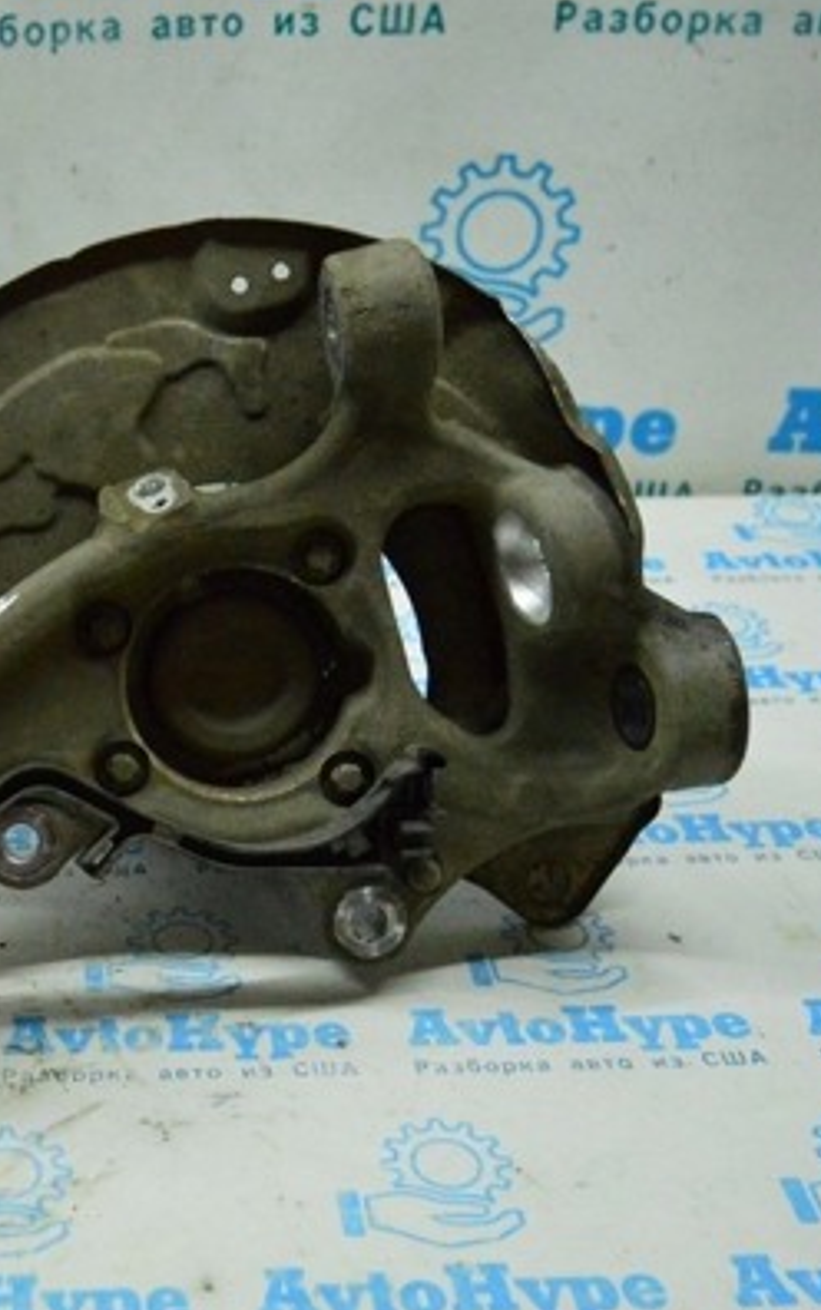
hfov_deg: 24.0
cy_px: 660
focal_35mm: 52
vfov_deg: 39.0
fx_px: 1853
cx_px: 23
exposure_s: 1/1000
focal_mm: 21
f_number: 3.8
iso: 6400
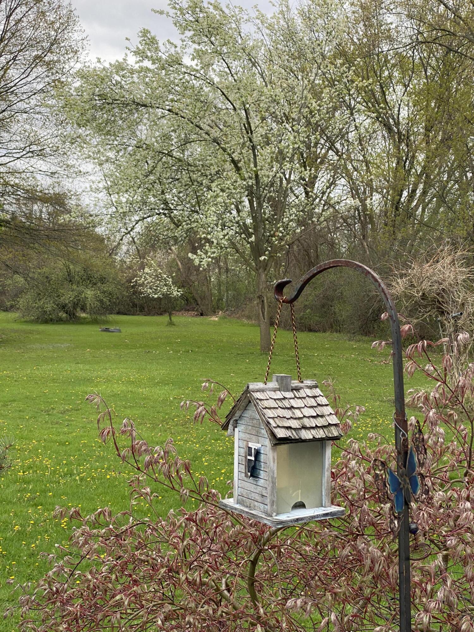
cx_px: 237
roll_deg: -1.8
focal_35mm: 52
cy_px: 316
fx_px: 949
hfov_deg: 28.0
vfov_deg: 36.8
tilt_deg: -1.5
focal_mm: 6
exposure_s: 1/266
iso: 20
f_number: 2
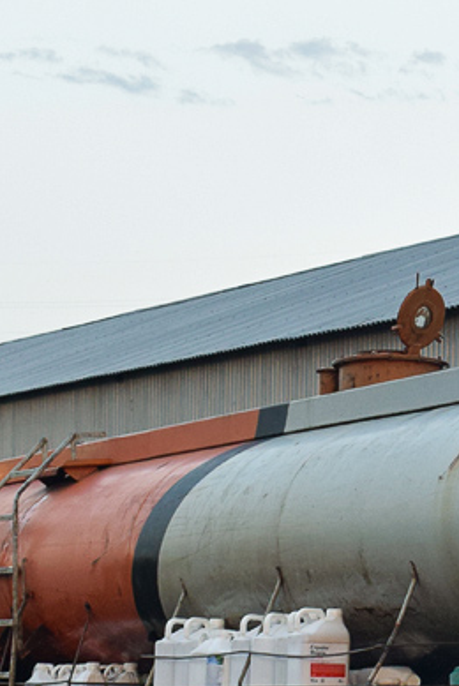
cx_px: 719
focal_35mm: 116
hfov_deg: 11.3
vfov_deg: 17.6
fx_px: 2206
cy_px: 508
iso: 800
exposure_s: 1/60
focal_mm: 25
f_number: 5.6
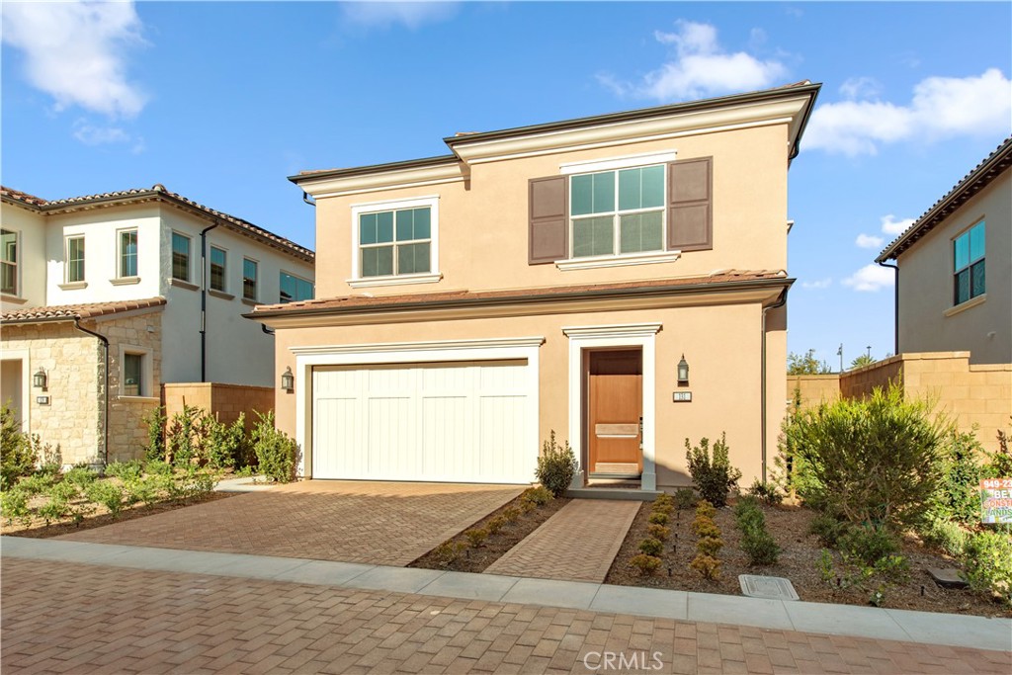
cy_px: 338
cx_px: 506
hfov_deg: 81.2
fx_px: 590
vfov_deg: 59.5
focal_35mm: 21
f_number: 11
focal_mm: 21
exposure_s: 1/500
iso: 200
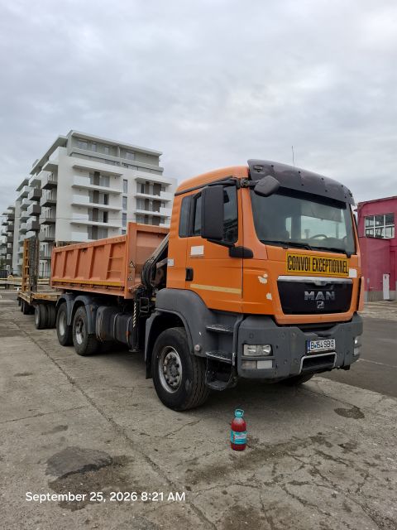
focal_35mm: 23
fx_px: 352
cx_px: 198
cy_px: 265
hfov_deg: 58.9
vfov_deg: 73.9
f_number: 1.8
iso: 50
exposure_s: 1/182
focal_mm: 5.54
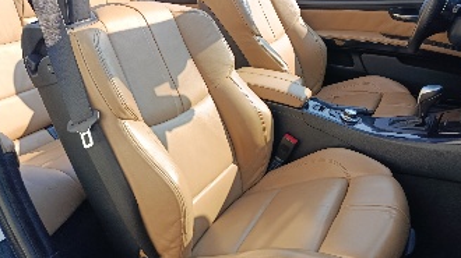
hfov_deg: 59.0
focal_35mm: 33
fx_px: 403
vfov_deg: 35.4
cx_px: 281
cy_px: 98
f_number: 1.7
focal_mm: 5.24
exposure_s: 1/184
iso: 50
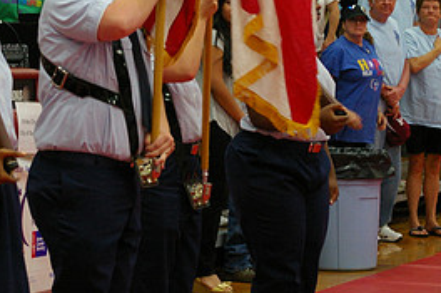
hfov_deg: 12.4
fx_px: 2018
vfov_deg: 8.3
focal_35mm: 165
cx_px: 100
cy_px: 54
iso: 800
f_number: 5.6
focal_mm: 50
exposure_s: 1/60
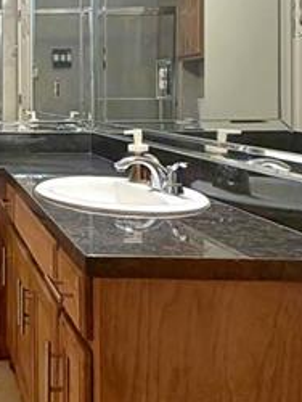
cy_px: 6
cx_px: -98
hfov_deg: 27.6
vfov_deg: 39.1
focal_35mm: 43
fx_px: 499
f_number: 2.2
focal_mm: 2.22
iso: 200
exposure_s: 1/60
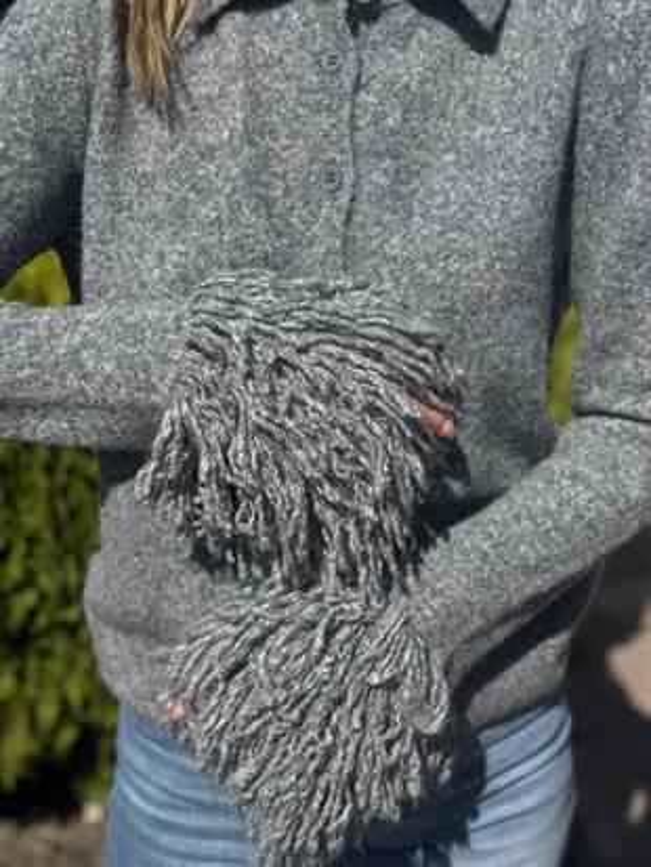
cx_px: 326
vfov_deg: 39.6
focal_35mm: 48
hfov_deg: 30.3
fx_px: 1203
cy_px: 434
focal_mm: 6.86
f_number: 1.78
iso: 100
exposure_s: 1/18868
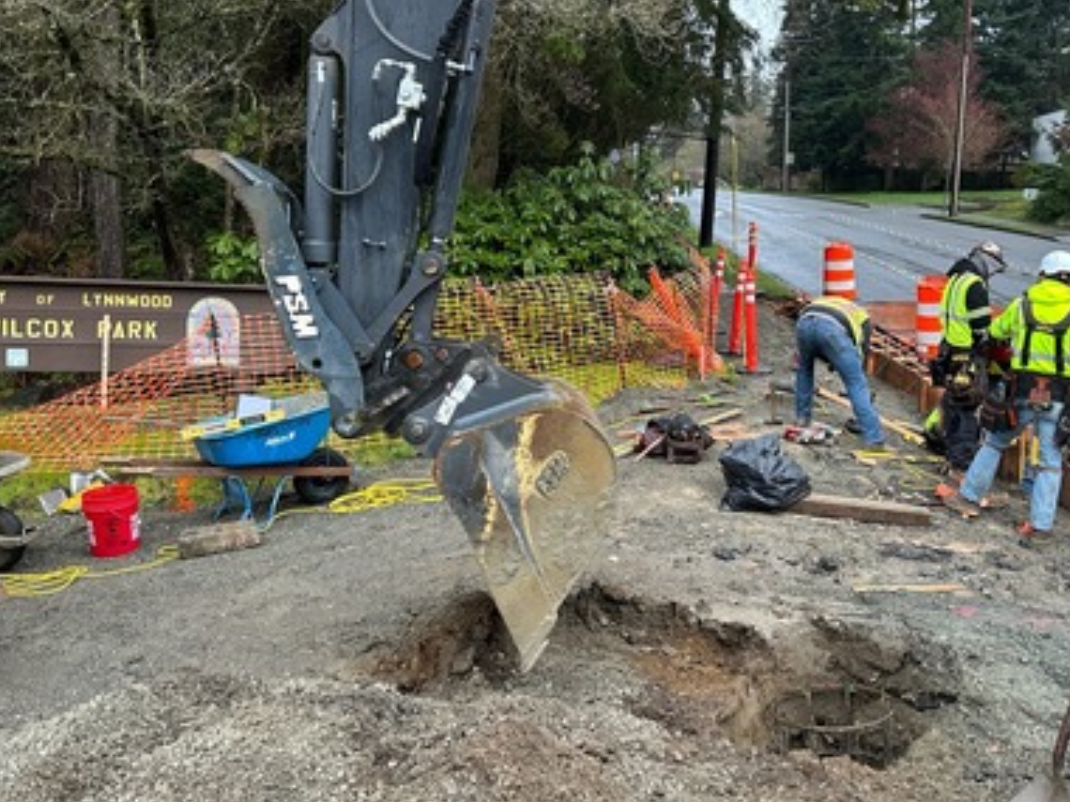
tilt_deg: -7.0
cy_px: 349
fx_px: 1175
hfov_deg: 48.4
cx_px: 688
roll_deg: -2.8
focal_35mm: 38
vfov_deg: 37.7
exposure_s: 1/106
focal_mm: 5.7
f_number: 1.5
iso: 125
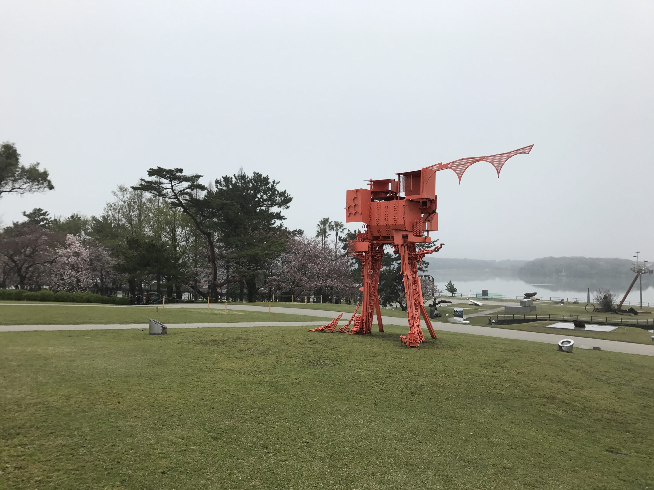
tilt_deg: +2.8
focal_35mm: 28
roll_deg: +0.1
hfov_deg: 63.4
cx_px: 327
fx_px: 529
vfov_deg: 49.7
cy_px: 245
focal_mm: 3.99
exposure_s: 1/1773
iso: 20
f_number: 1.8
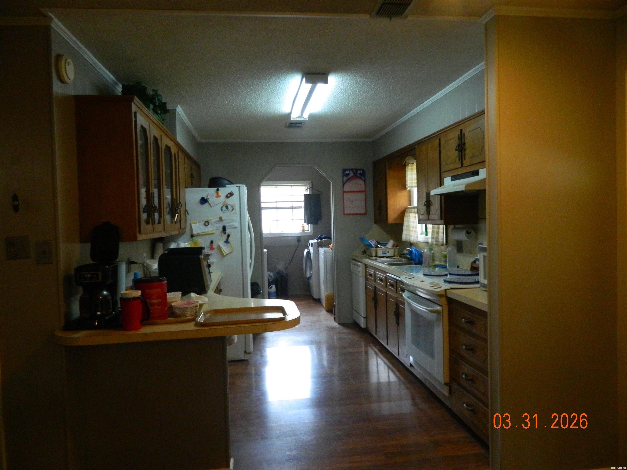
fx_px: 453
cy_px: 235
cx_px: 314
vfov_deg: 54.9
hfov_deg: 69.4
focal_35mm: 25
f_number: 3.1
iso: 400
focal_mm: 4.5
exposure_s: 1/30
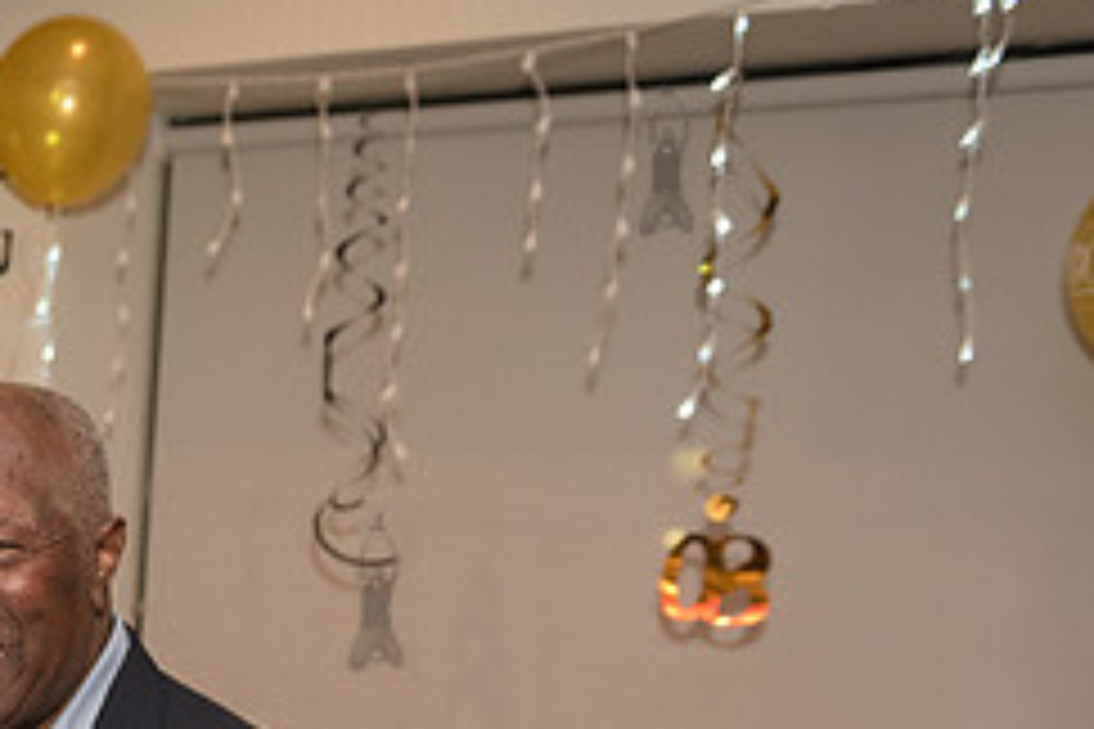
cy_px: 808
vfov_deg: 17.8
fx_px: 2249
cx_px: -207
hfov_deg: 24.8
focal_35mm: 74
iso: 1250
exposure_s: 1/400
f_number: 3.5
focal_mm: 31
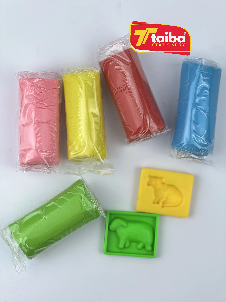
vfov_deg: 25.3
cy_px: 151
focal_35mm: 77
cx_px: 113
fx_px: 670
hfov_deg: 19.1
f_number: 2.8
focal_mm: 9
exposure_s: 1/223
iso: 25
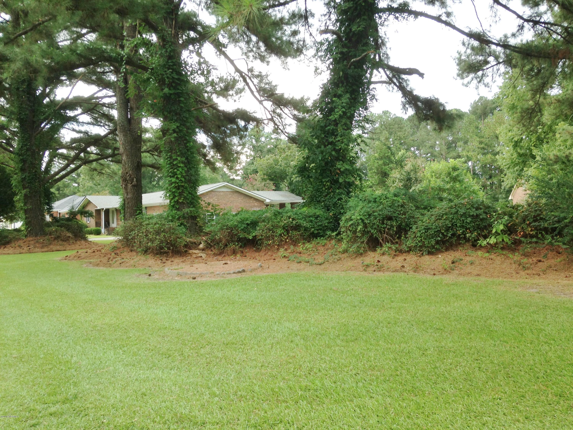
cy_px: 215
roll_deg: +1.4
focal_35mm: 33
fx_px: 546
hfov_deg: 55.4
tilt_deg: +0.6
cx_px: 286
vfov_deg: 42.9
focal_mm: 4.12
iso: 50
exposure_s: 1/128
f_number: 2.4
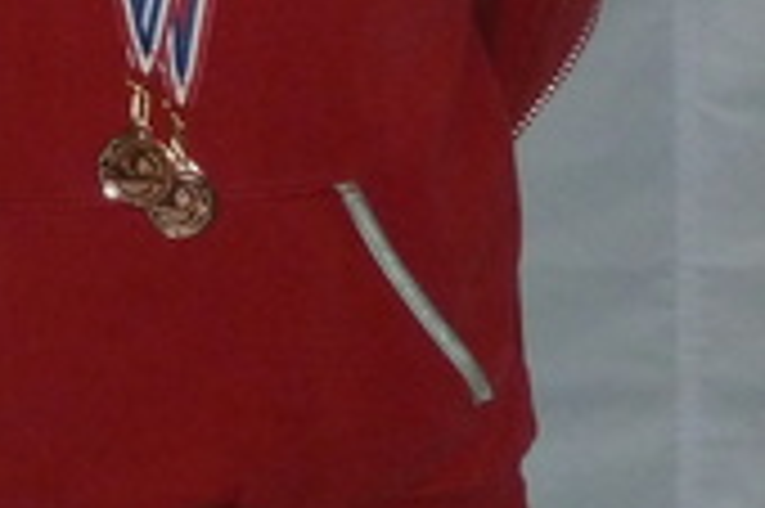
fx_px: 4946
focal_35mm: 233
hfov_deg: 8.2
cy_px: -432
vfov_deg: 5.8
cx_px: -972
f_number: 3.8
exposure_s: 1/30
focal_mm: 7.9
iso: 320
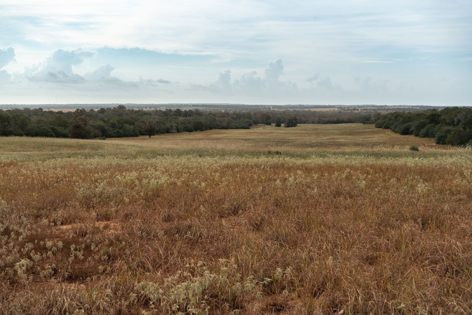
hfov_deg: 41.1
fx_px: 629
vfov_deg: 28.1
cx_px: 236
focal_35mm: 48
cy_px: 158
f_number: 9
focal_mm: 48
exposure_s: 1/400
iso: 500
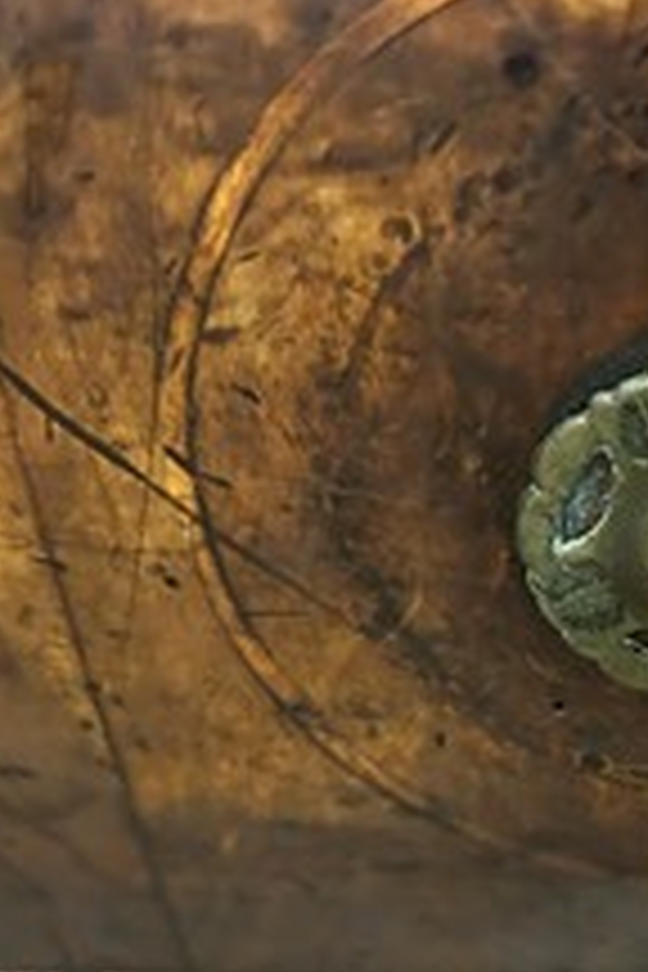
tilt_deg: -37.1
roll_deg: +1.3
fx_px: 1350
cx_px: 706
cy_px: 666
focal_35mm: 50
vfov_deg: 39.0
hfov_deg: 25.1
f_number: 1.5
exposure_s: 1/25
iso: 800
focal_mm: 5.7
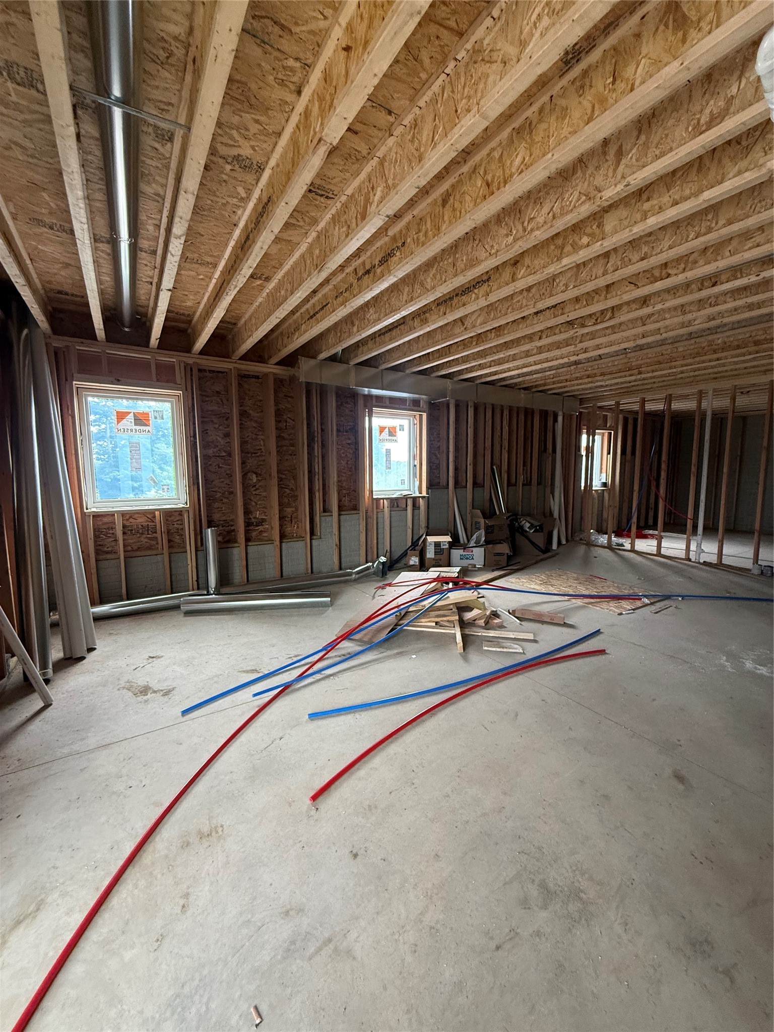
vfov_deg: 102.1
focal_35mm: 14
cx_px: 387
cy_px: 516
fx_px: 417
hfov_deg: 85.7
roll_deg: -0.1
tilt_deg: -6.0
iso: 320
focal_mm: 2.22
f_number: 2.2
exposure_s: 1/99
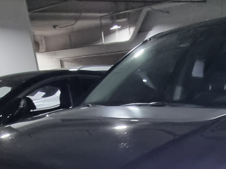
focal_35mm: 45
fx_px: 294
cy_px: 275
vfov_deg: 23.3
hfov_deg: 40.8
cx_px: 171
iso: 320
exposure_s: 1/40
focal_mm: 2.2
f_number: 2.2
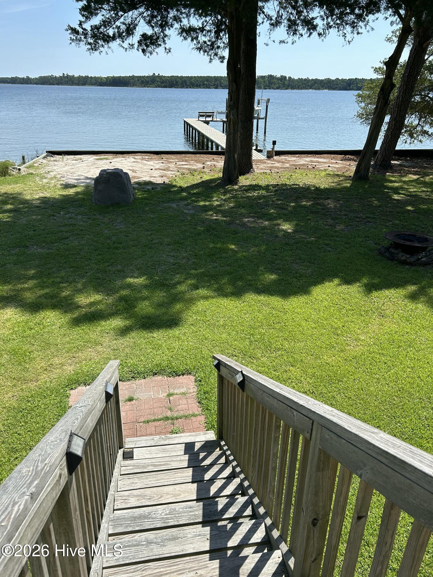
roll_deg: -1.6
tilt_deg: -24.8
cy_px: 288
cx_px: 216
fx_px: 434
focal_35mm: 26
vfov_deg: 67.3
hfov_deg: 53.1
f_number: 1.5
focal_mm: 5.7
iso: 50
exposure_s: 1/2841
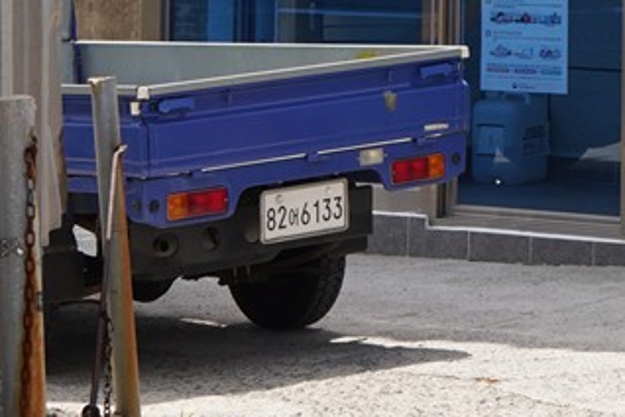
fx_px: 3819
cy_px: -545
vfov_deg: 6.0
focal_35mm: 220
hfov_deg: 9.0
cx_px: 1120
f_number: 10
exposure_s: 1/125
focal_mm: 35
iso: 100
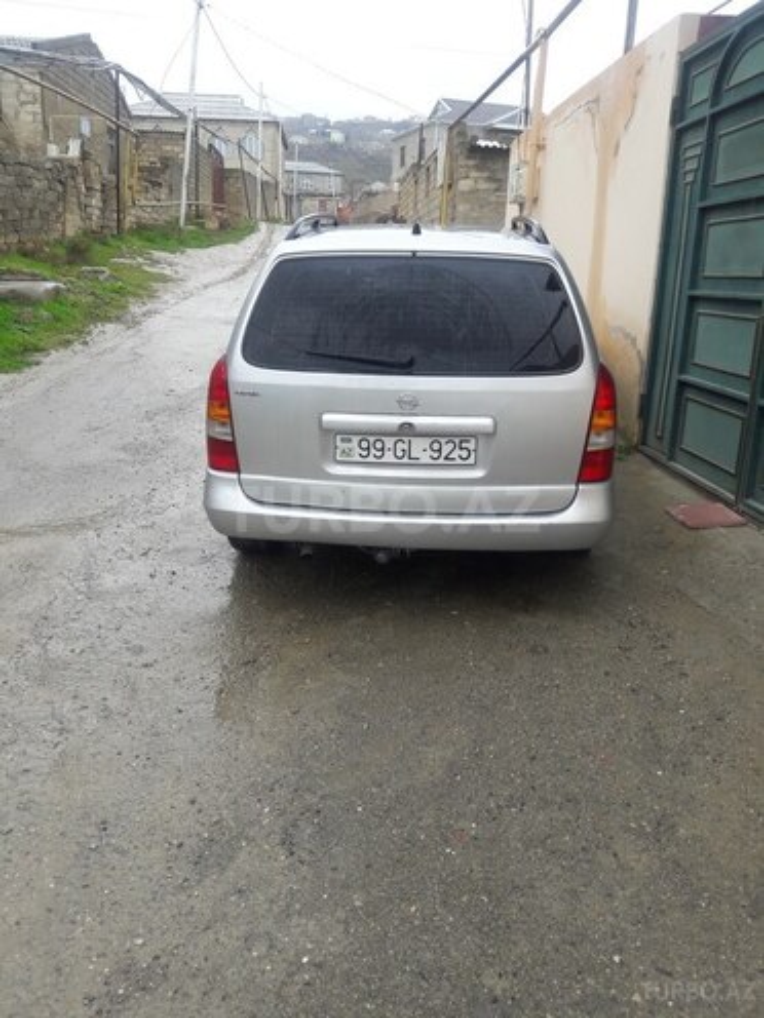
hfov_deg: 49.7
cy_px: 509
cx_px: 382
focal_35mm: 28
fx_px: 824
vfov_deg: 63.4
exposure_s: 1/252
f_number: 1.9
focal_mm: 3.7
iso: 40
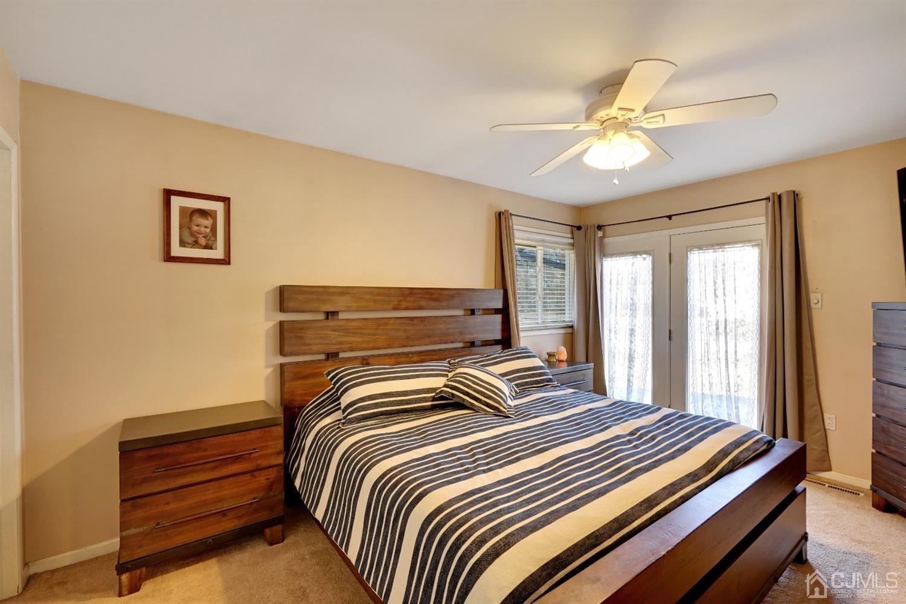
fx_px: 403
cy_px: 302
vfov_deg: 73.7
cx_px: 453
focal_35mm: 16
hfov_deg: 96.7
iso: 400
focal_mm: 16
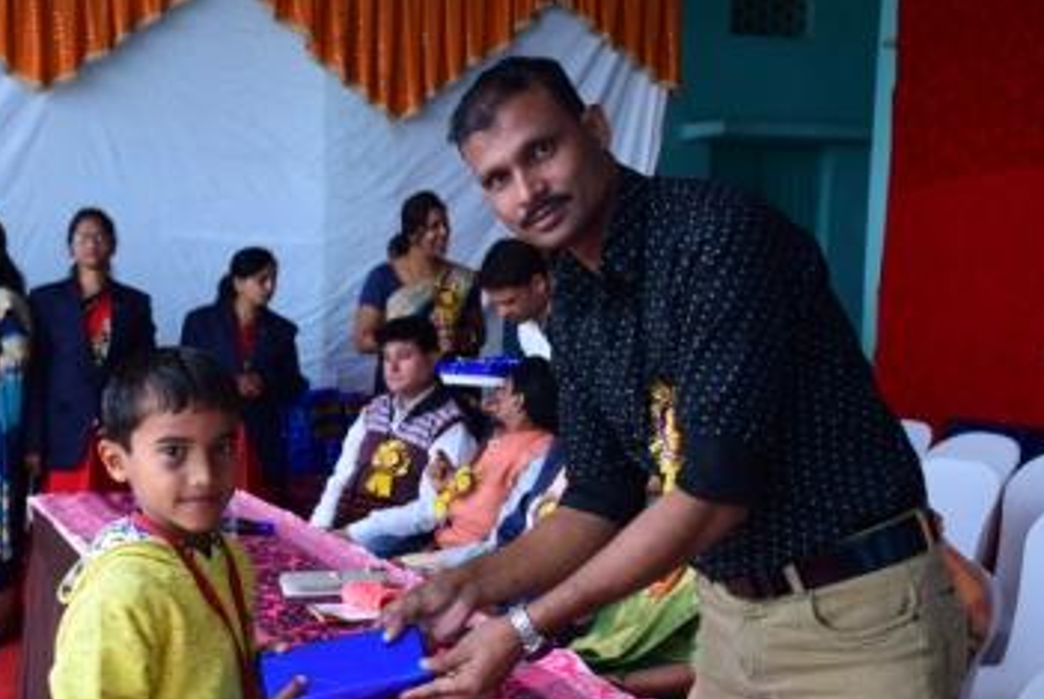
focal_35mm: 51
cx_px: 434
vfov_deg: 26.5
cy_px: 430
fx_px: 1481
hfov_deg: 38.7
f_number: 4
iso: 500
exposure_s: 1/250
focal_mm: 27
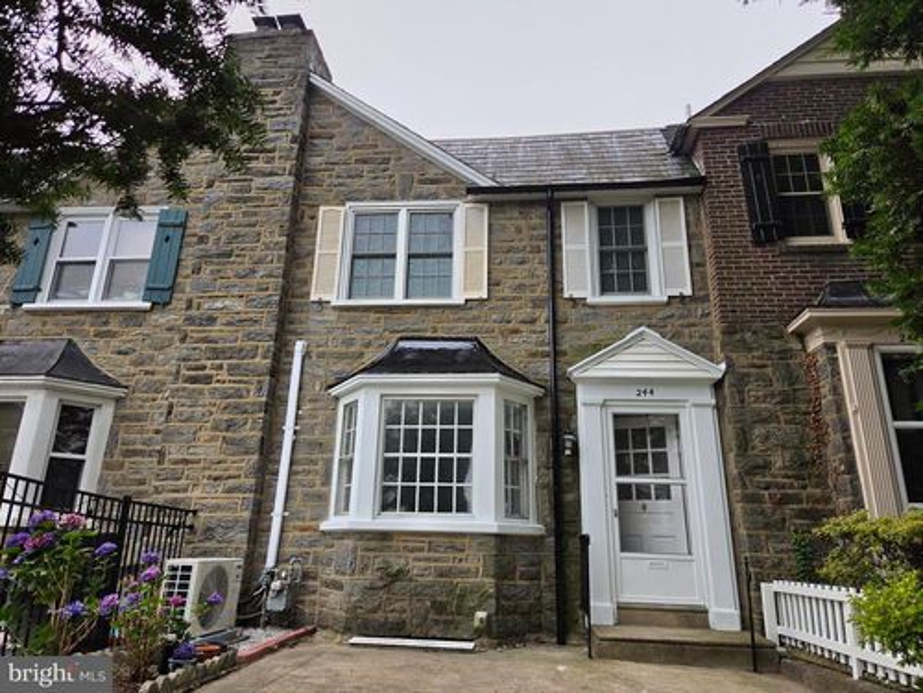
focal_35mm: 23
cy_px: 346
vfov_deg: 58.9
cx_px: 462
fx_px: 613
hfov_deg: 73.9
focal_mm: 5.4
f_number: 1.8
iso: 80
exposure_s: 1/4883
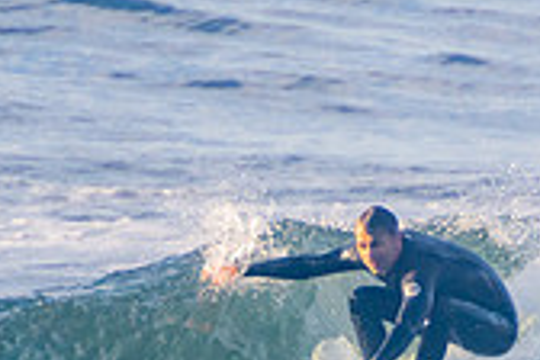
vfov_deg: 0.6
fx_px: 32142
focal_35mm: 2143
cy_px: 452
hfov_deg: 1.0
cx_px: 354
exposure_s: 1/1250
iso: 450
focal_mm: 400
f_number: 5.6
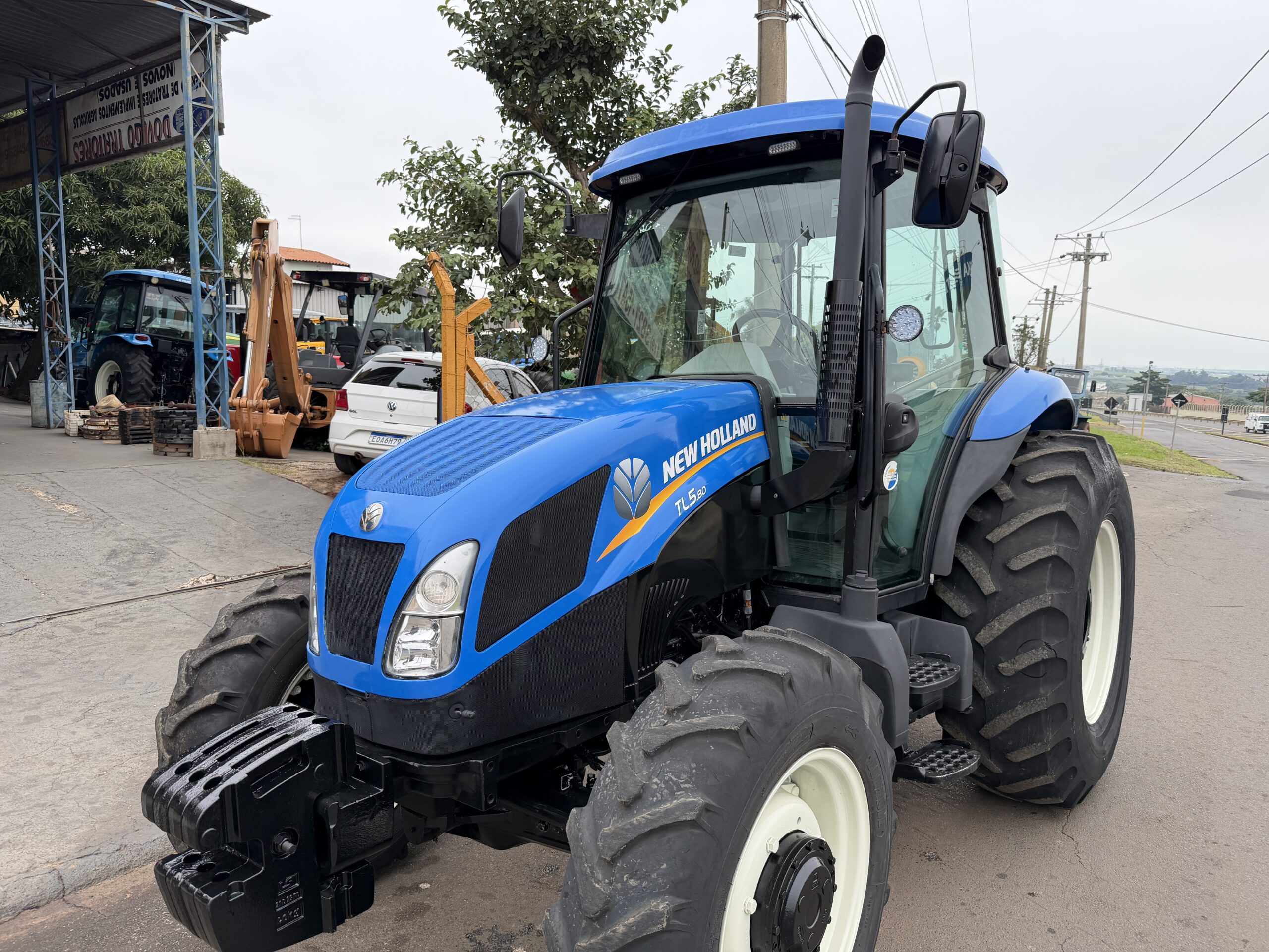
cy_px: 476
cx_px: 634
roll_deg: -1.9
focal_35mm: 24
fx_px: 880
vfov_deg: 56.8
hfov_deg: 71.6
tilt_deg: -8.5
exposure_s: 1/391
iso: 100
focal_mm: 6.76
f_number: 1.78
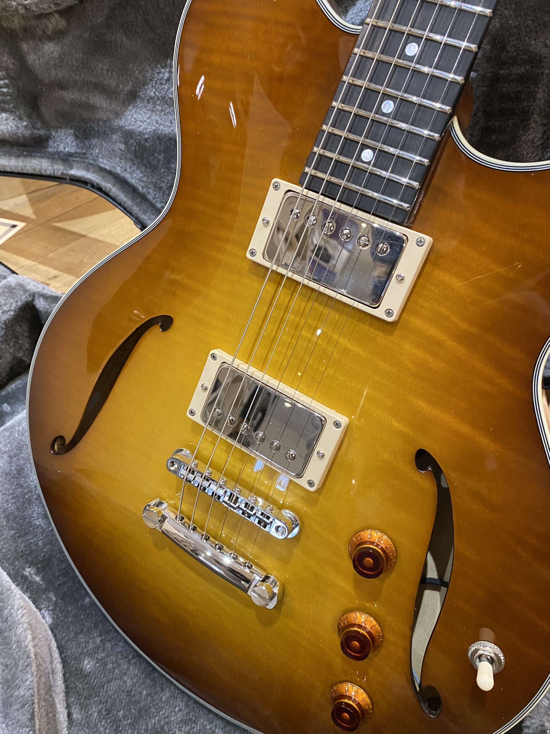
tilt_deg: -48.3
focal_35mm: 26
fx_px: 551
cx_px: 275
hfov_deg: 53.1
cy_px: 367
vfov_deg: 67.3
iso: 320
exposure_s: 1/50
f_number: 1.8
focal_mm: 4.25
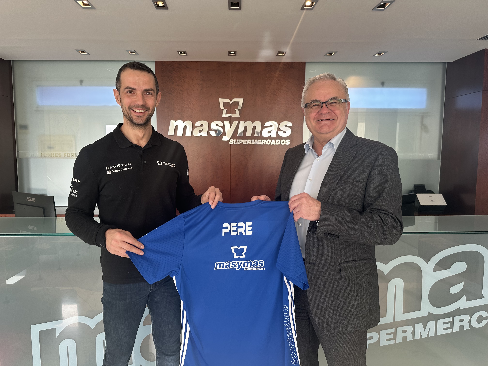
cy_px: 183
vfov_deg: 56.8
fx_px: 338
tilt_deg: -5.2
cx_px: 244
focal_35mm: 24
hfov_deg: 71.6
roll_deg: +0.4
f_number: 1.78
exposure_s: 1/130
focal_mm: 6.86
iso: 64
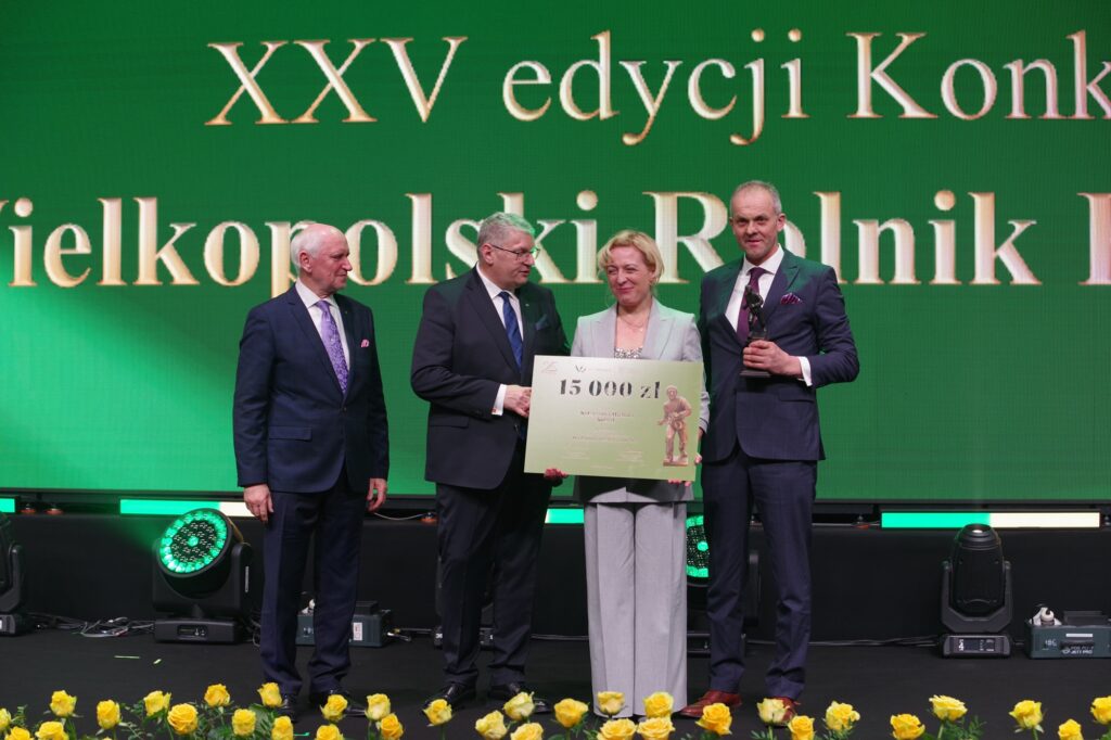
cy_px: 370
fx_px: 2159
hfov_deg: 28.9
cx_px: 556
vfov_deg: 19.4
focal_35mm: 70
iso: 800
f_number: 6.3
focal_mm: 70
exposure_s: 1/60
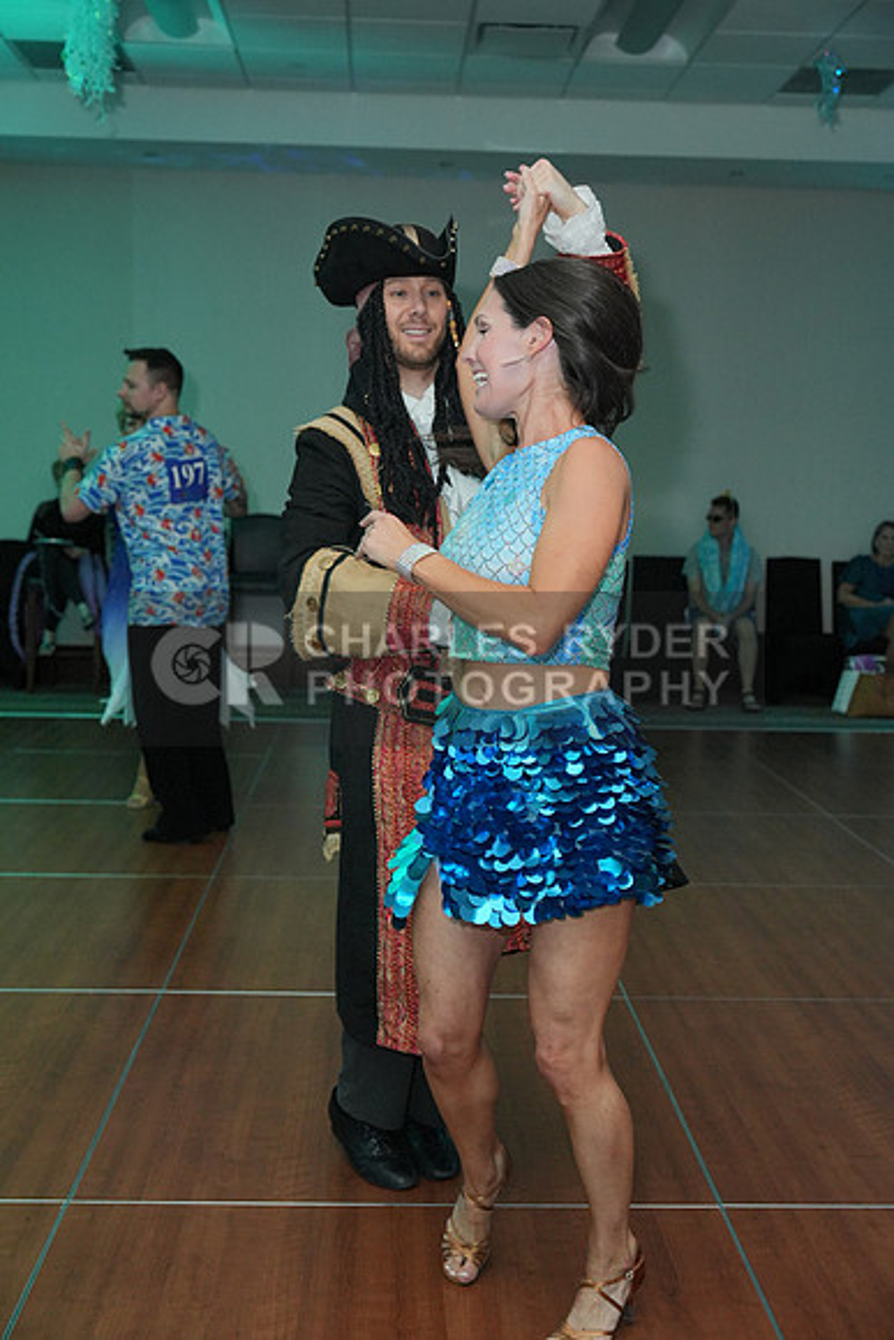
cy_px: 670
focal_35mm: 42
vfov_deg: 46.4
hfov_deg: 31.9
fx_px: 1563
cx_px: 447
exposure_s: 1/200
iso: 3200
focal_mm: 42
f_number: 4.5
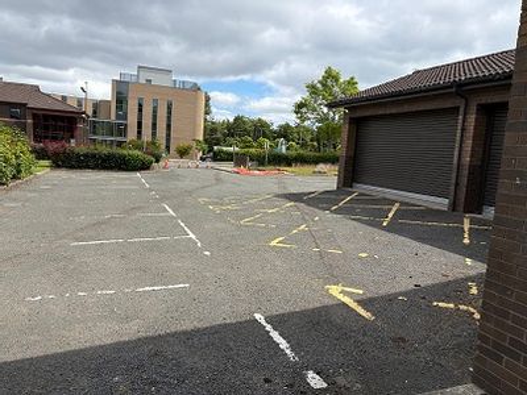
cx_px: 264
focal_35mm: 26
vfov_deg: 53.1
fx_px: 396
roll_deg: -2.4
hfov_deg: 67.3
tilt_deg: -5.4
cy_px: 198
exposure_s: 1/2538
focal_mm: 5.96
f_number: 1.6
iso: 50
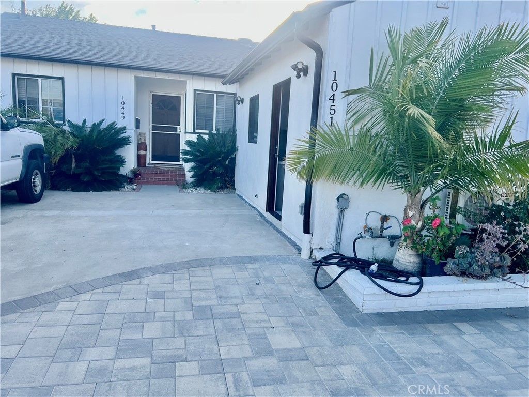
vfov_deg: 53.1
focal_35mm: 26
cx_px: 264
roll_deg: -3.4
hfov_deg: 67.3
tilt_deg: -8.7
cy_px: 198
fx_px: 397
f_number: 1.5
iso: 50
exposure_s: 1/743
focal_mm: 5.7
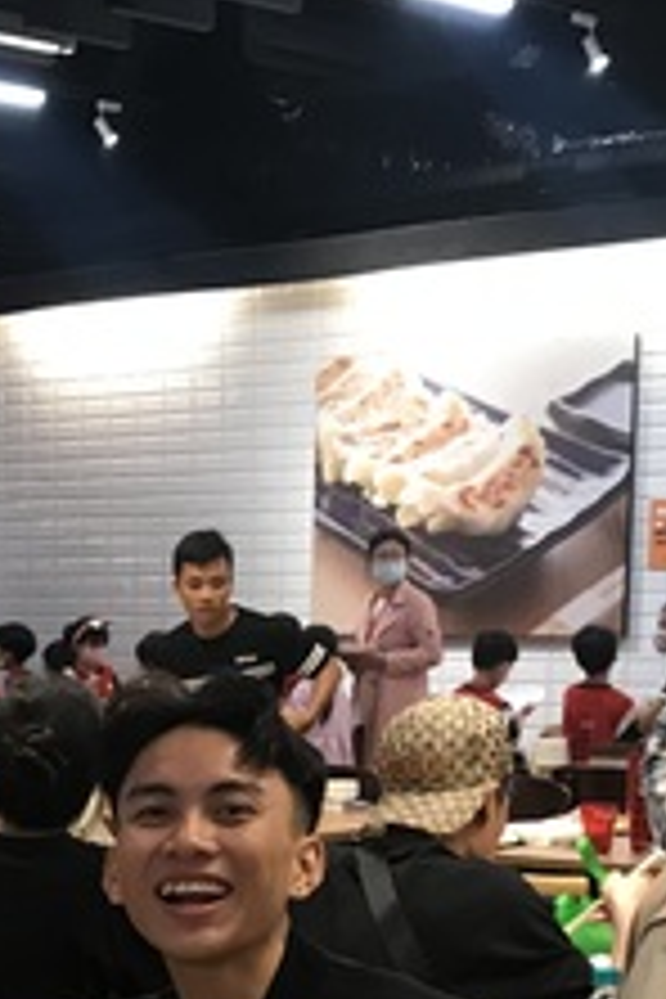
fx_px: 2553
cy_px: 1087
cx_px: 32
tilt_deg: -10.9
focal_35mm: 92
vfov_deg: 21.1
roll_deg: +0.4
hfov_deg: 14.7
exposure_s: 1/15
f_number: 1.8
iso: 50
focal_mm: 3.99
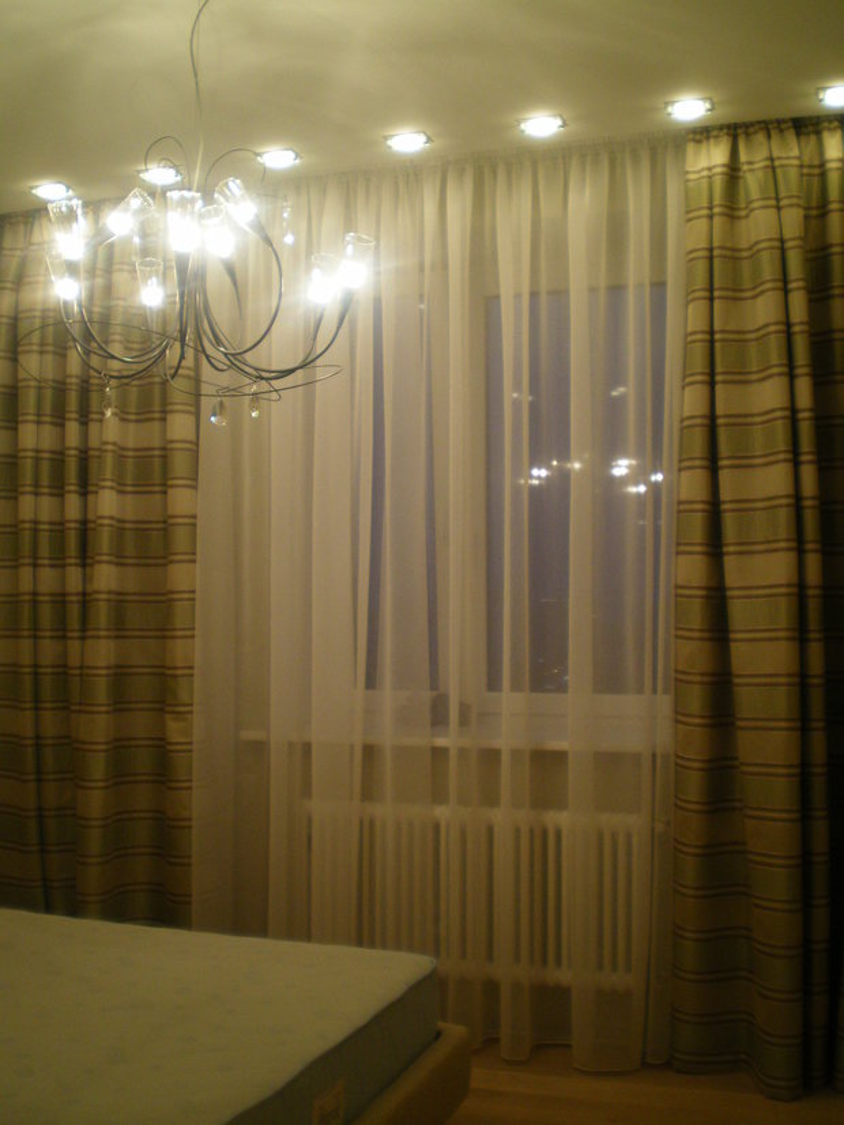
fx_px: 1236
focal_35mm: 38
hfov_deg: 37.7
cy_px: 562
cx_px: 422
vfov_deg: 49.0
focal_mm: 6.3
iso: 160
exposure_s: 1/30
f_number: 3.1
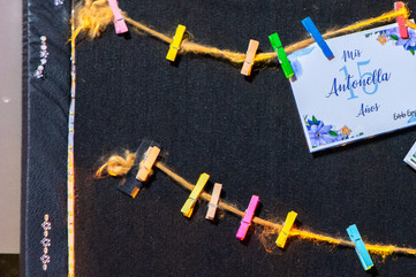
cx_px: 360
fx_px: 2381
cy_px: 132
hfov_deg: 9.9
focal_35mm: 206
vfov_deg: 6.7
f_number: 4
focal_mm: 70
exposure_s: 1/50
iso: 2500
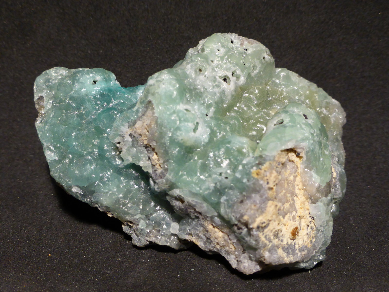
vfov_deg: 31.5
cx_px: 194
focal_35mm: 46
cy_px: 146
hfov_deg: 41.2
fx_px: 517
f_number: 4.1
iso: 400
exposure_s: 1/50
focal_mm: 7.9
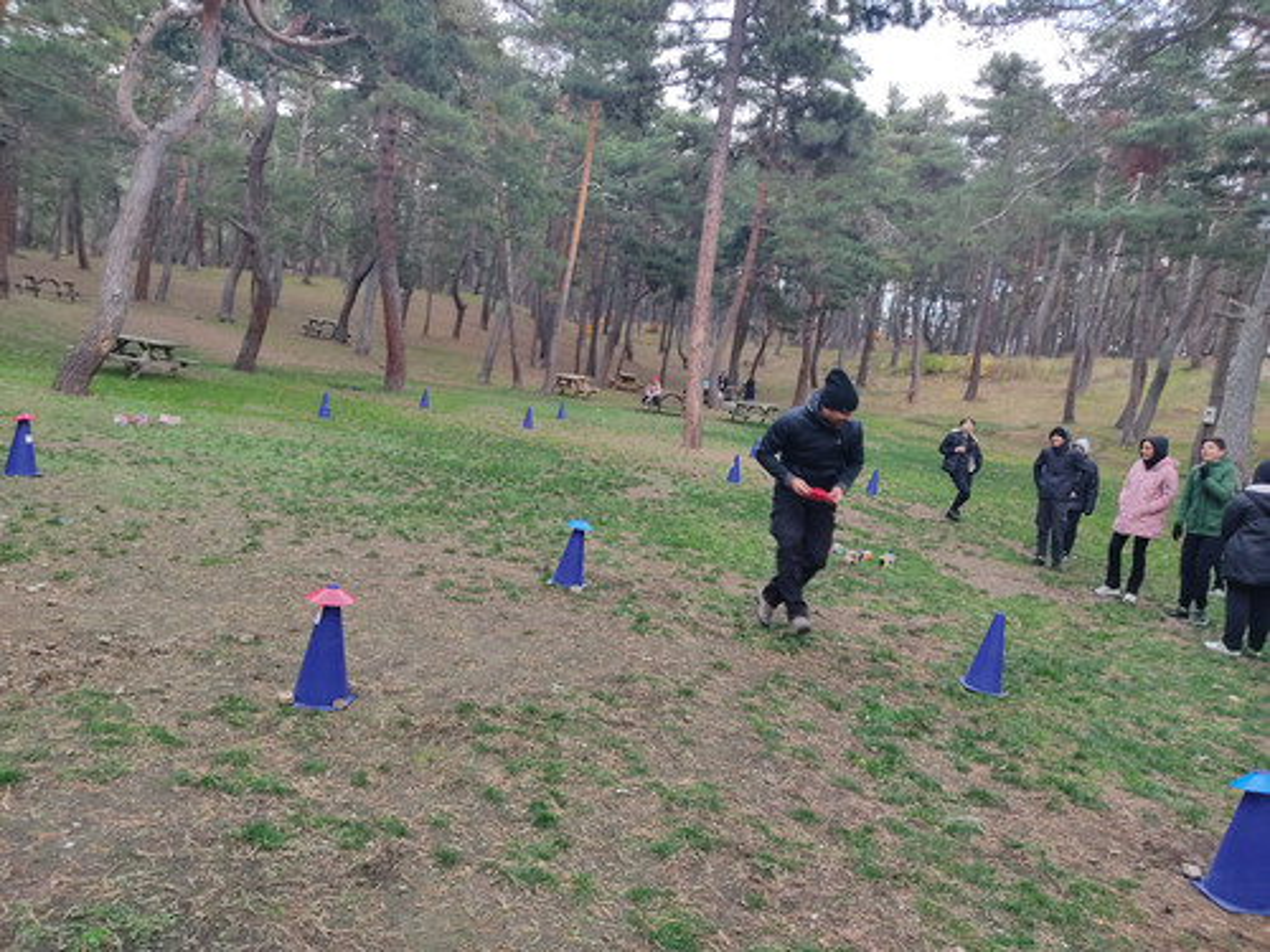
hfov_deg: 67.3
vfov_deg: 53.1
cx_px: 635
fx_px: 954
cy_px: 476
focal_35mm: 26
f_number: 1.79
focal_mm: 4.74
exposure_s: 1/114
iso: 100
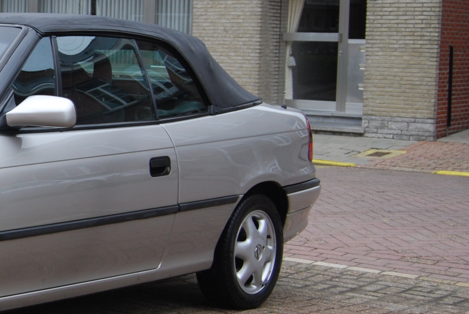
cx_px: -61
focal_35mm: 86
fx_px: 1125
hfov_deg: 22.1
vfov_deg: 15.9
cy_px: 138
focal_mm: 23
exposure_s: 1/80
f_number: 4.5
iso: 200
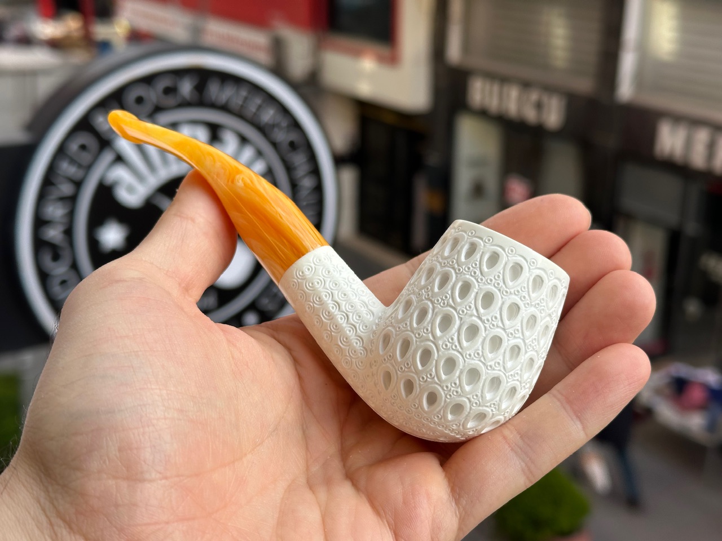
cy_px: 270
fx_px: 1001
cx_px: 361
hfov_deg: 39.7
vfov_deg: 30.3
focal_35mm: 48
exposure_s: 1/729
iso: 64
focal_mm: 6.86
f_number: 1.78
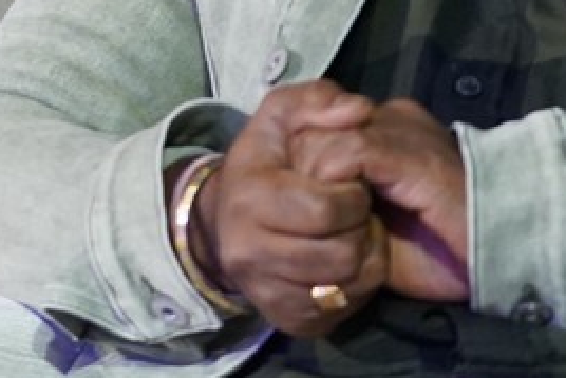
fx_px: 9469
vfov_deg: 2.3
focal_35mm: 602
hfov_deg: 3.4
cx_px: -621
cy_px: -569
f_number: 2.8
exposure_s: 1/125
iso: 3200
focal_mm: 101
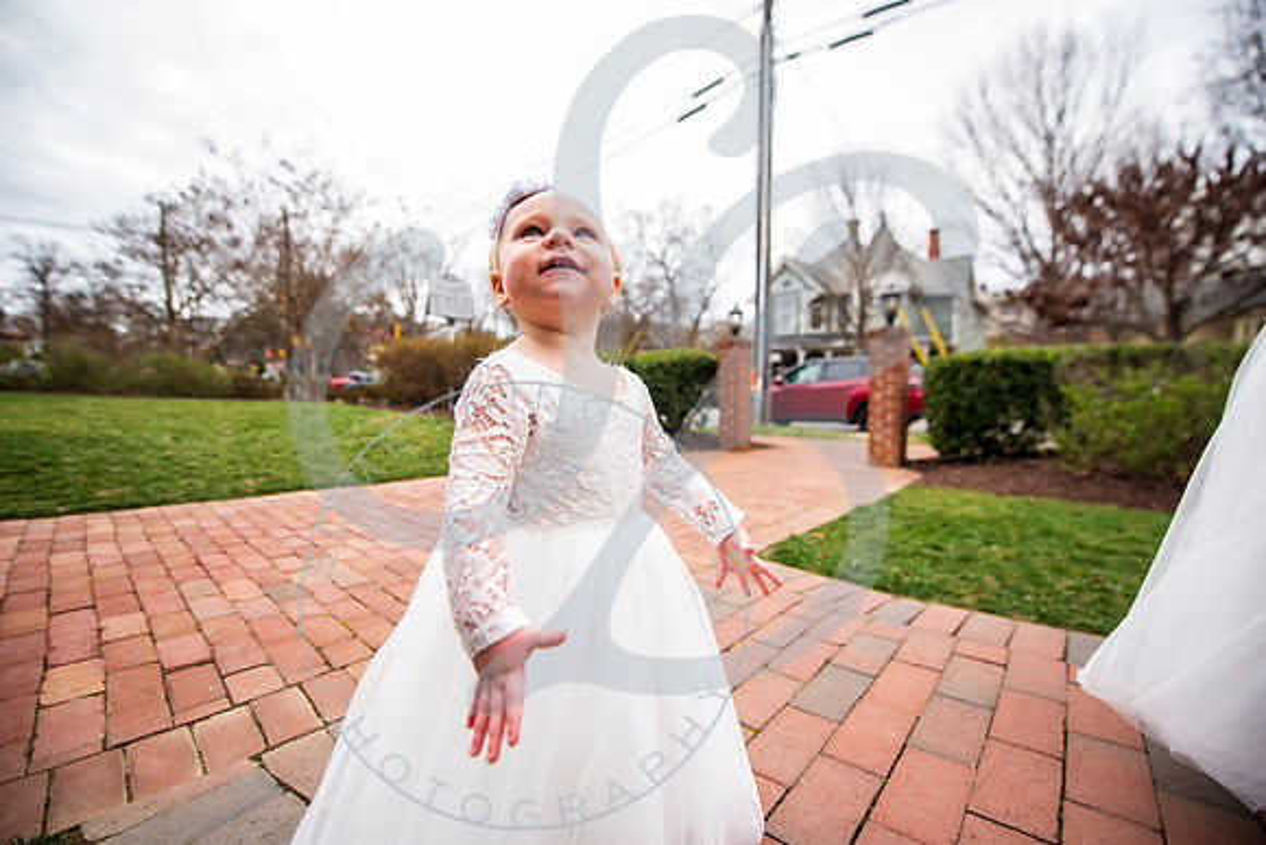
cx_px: 633
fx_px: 492
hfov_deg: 104.2
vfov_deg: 81.2
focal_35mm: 14
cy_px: 422
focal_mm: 14
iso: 200
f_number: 2.8
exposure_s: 1/500
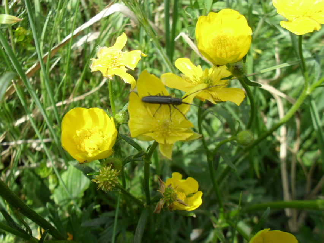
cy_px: 122
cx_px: 162
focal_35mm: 35
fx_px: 328
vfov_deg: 40.7
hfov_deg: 52.6
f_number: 8.4
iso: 100
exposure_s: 1/90
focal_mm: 6.3
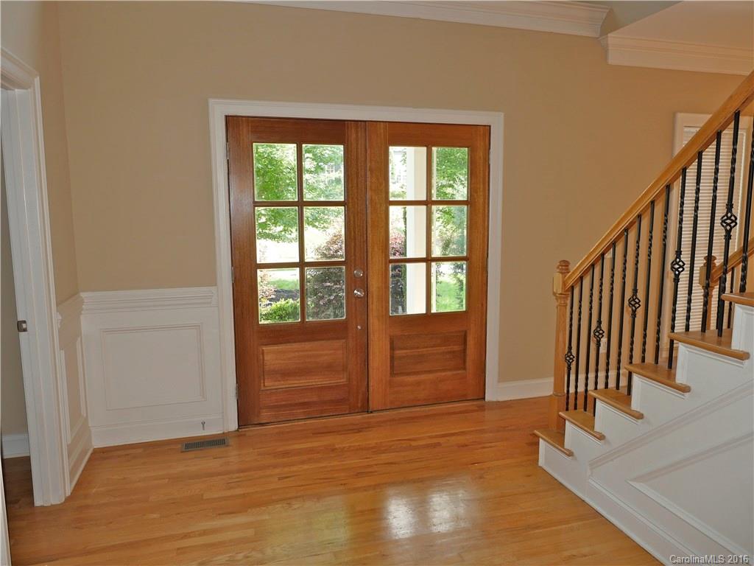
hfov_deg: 71.6
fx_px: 523
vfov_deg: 56.8
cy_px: 283
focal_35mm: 24
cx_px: 377
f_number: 4
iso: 400
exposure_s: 1/100
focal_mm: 12
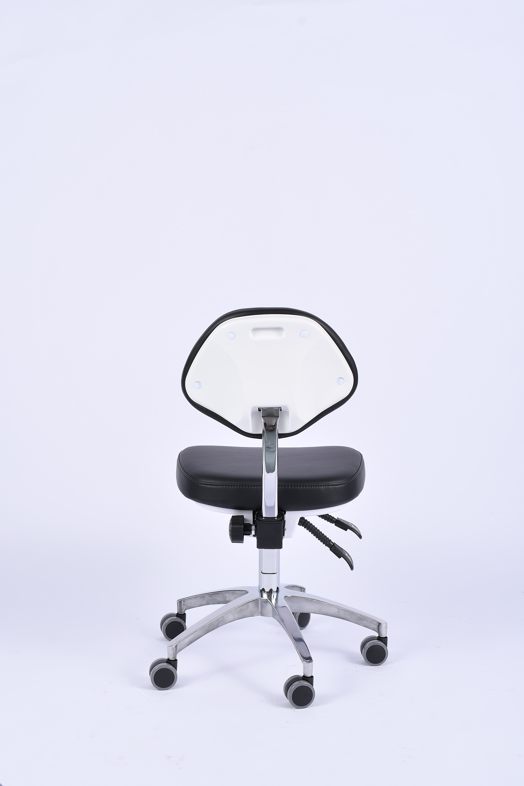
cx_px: 262
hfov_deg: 22.6
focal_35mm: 60
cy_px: 393
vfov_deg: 33.4
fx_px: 1310
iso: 100
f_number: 10
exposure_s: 1/160
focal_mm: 40
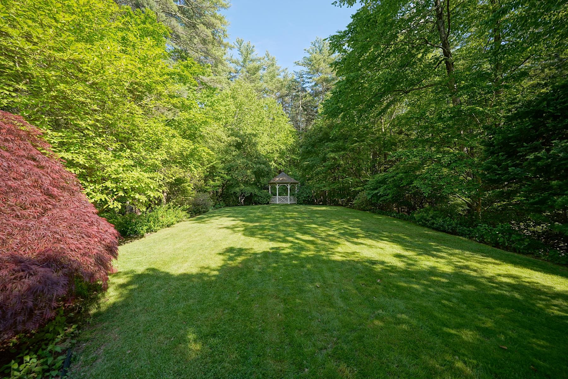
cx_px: 284
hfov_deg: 104.3
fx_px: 221
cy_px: 190
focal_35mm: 14
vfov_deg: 81.2
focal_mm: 14
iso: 100
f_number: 5
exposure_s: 1/100
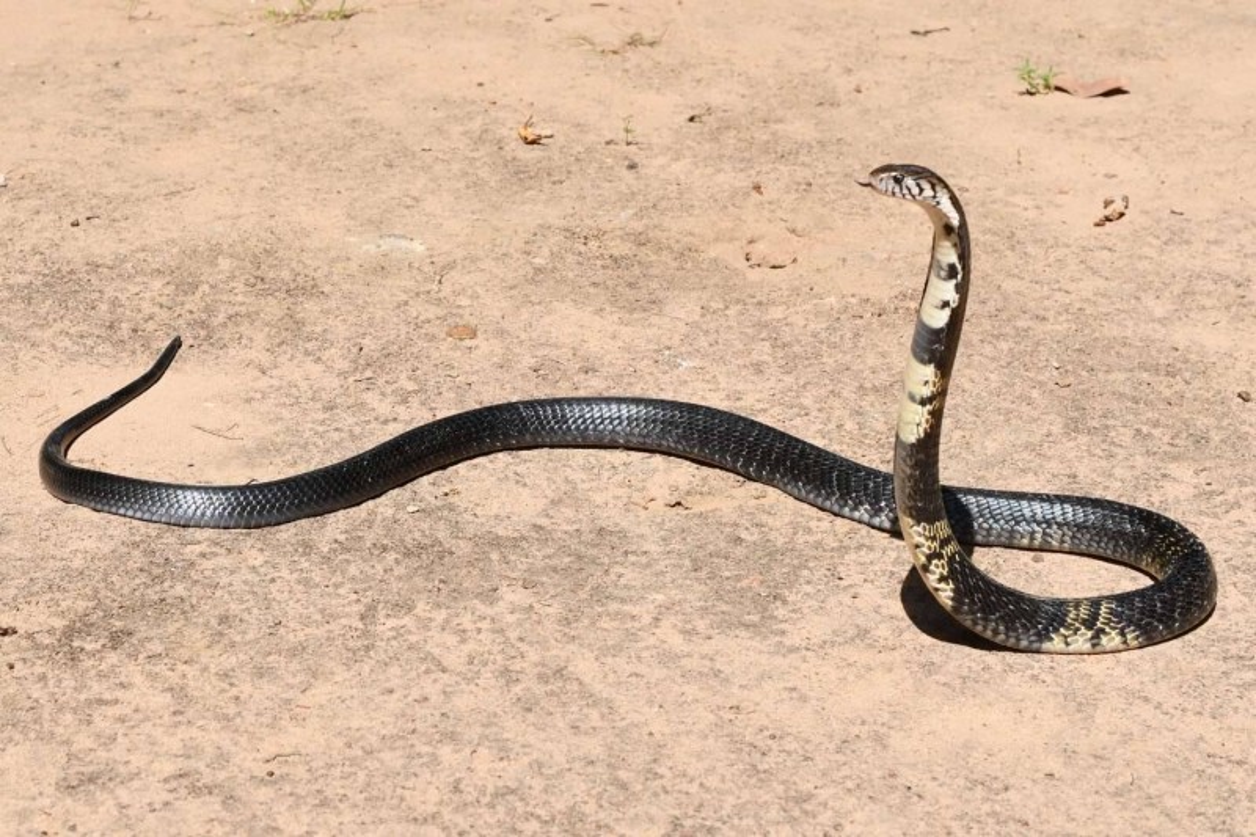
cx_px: 628
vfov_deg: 22.6
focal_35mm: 60
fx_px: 2093
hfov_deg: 33.4
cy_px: 418
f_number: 9
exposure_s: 1/320
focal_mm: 40
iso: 100
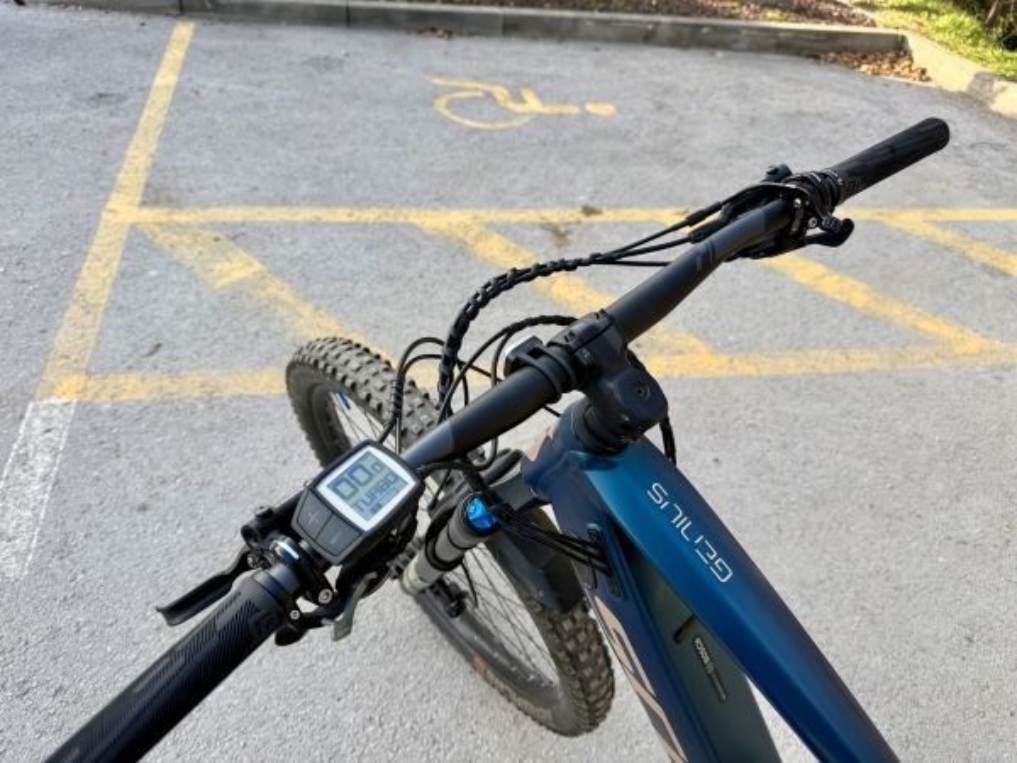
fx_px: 705
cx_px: 508
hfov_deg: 71.6
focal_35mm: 24
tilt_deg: -41.5
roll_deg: -7.5
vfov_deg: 56.8
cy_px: 382
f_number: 1.78
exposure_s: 1/580
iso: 80
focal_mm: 6.76
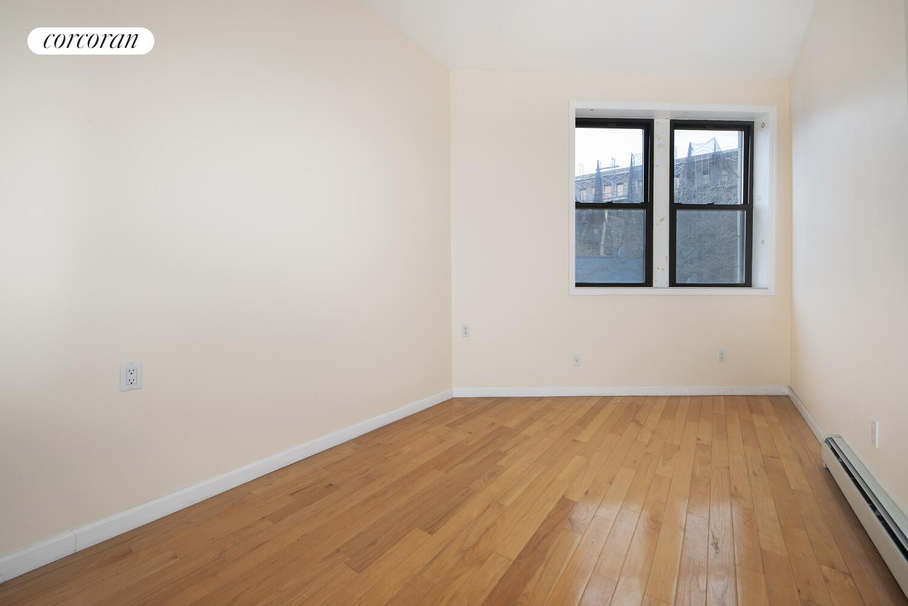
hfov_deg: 104.2
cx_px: 454
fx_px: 353
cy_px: 303
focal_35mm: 14
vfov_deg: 81.3
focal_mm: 14
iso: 320
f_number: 9
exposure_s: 1/125
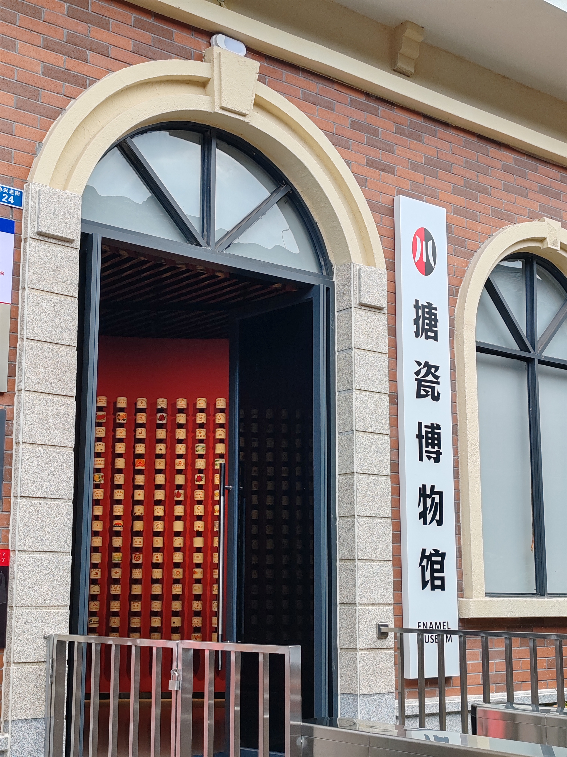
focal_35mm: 54
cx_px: 284
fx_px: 1179
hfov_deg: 27.0
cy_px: 378
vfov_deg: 35.5
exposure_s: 1/100
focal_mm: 6.12
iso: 80
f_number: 1.9
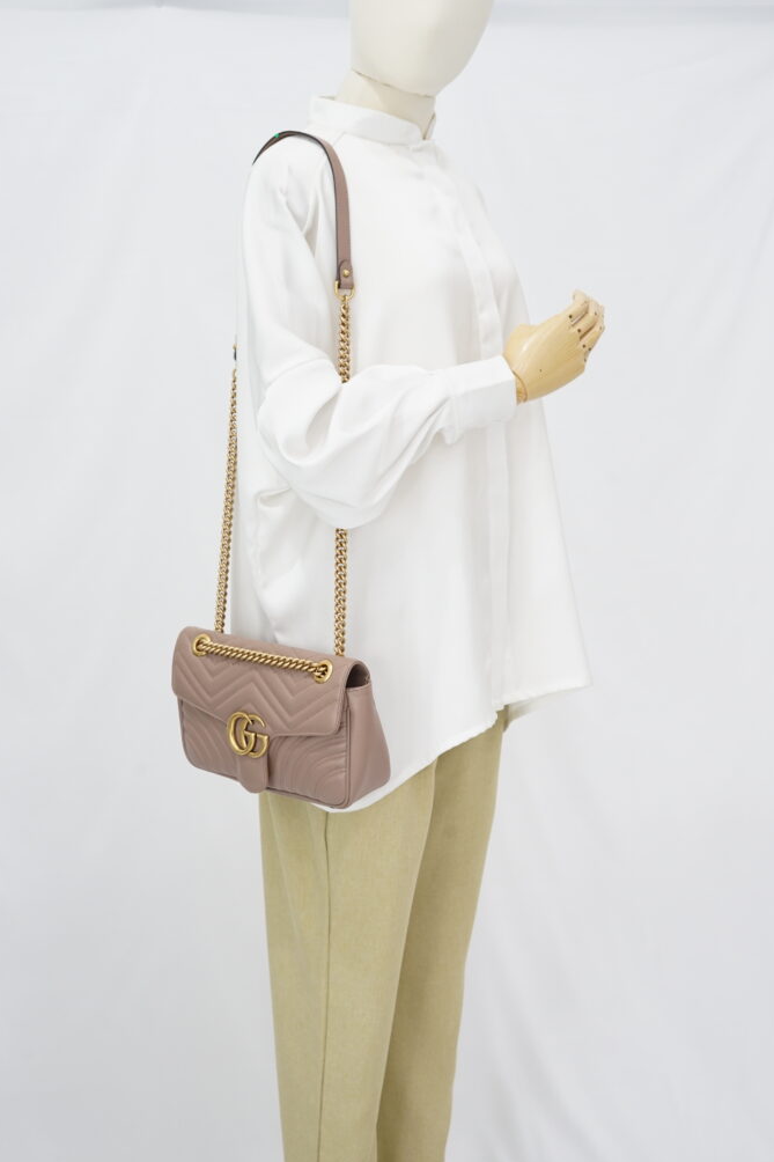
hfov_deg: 26.5
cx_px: 387
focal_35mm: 51
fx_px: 1645
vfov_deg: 38.9
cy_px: 591
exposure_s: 1/10
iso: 640
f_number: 6.3
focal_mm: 50
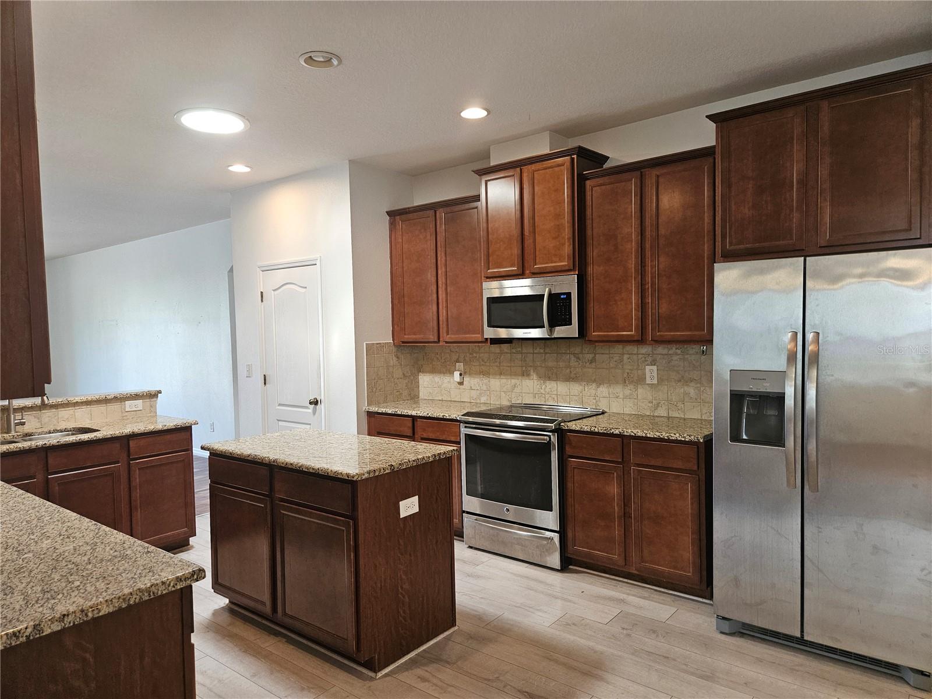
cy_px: 350
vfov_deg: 58.9
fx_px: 619
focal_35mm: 23
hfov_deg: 73.9
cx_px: 466
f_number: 1.8
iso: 400
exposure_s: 1/120
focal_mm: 5.4
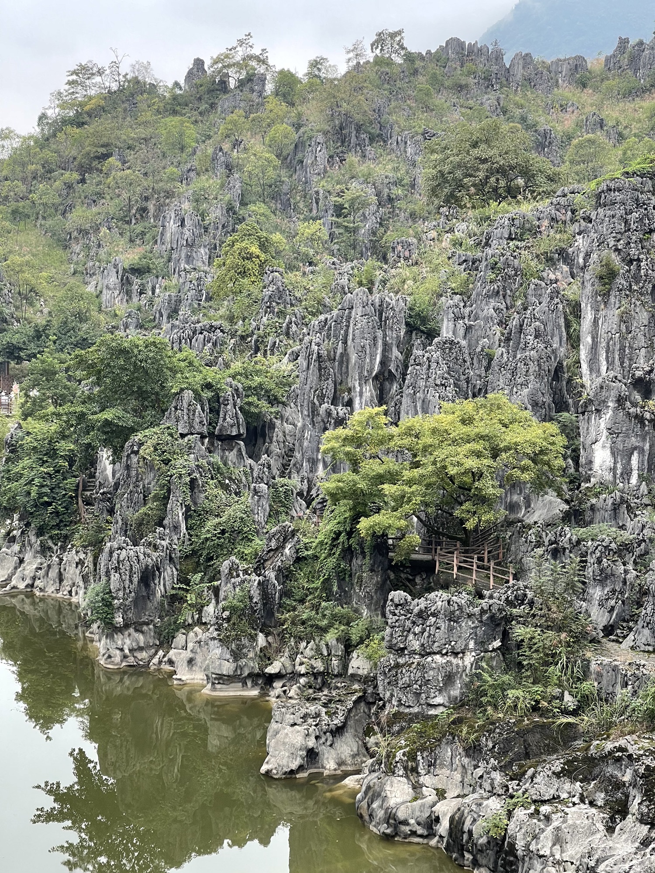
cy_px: 436
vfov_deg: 30.3
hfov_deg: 22.9
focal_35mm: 64
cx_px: 328
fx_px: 1615
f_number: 2.2
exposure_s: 1/122
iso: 32
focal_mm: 7.5
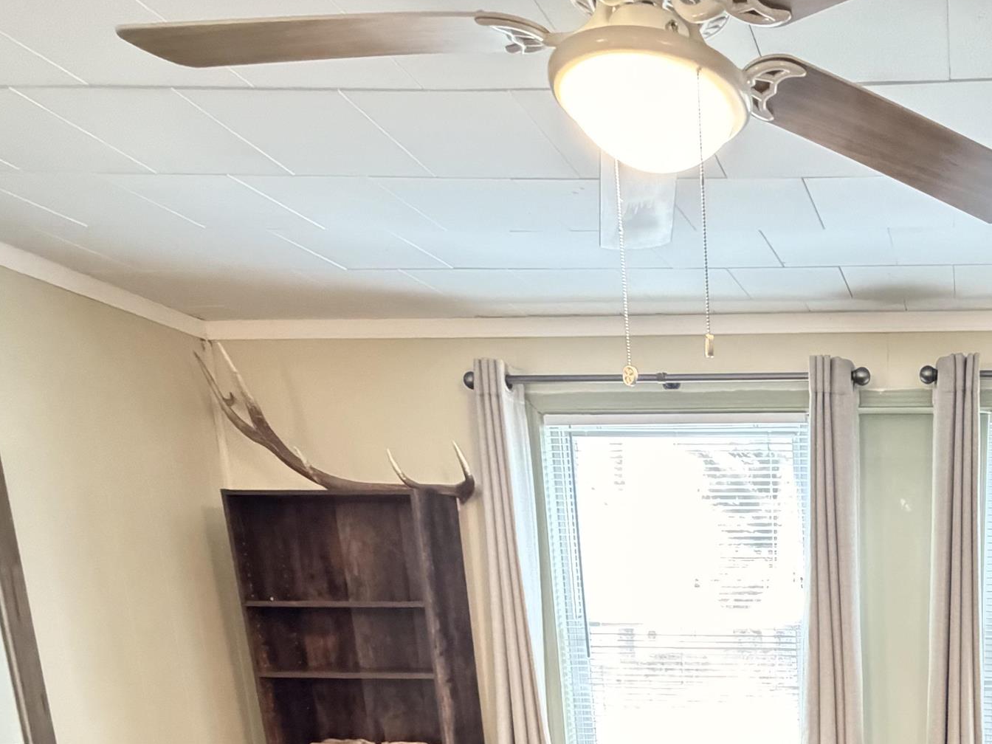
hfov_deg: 49.7
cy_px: 840
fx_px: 917
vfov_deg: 36.5
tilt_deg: -13.0
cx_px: 915
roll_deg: +0.3
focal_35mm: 32
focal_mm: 2.22
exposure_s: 1/30
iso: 1600
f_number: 2.2
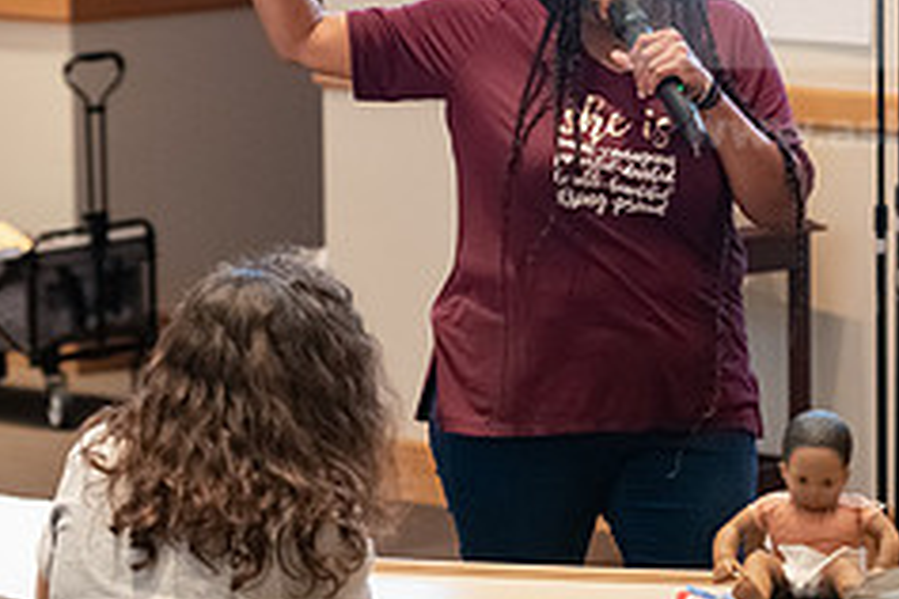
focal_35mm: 225
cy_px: 210
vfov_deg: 6.1
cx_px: 512
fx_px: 5618
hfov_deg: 9.1
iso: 5000
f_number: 3.2
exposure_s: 1/125
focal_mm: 92
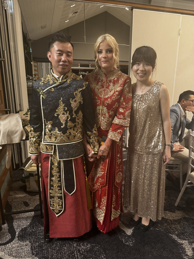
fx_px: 179
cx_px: 97
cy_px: 130
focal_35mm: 24
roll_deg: -0.7
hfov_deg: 56.8
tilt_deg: -14.3
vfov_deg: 71.6
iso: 1000
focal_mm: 6.76
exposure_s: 1/36
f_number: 1.78
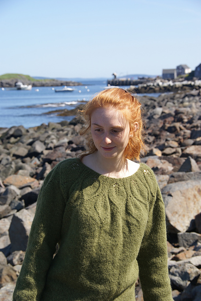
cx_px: 100
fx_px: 689
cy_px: 150
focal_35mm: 82
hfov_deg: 16.6
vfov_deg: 24.6
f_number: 7.1
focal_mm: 55
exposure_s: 1/200
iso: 100
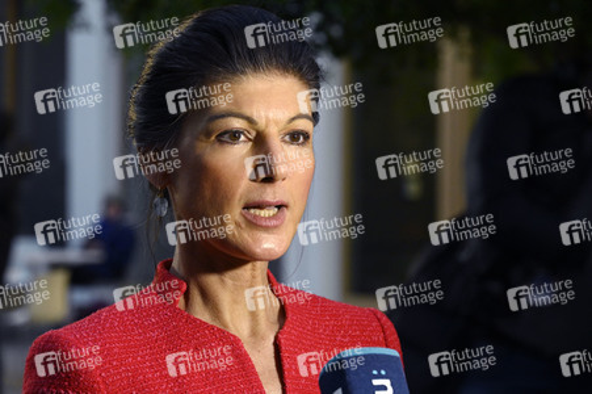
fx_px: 1972
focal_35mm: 120
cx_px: 296
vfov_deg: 11.4
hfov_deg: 17.1
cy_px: 197
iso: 5000
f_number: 7.1
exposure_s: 1/320
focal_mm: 120
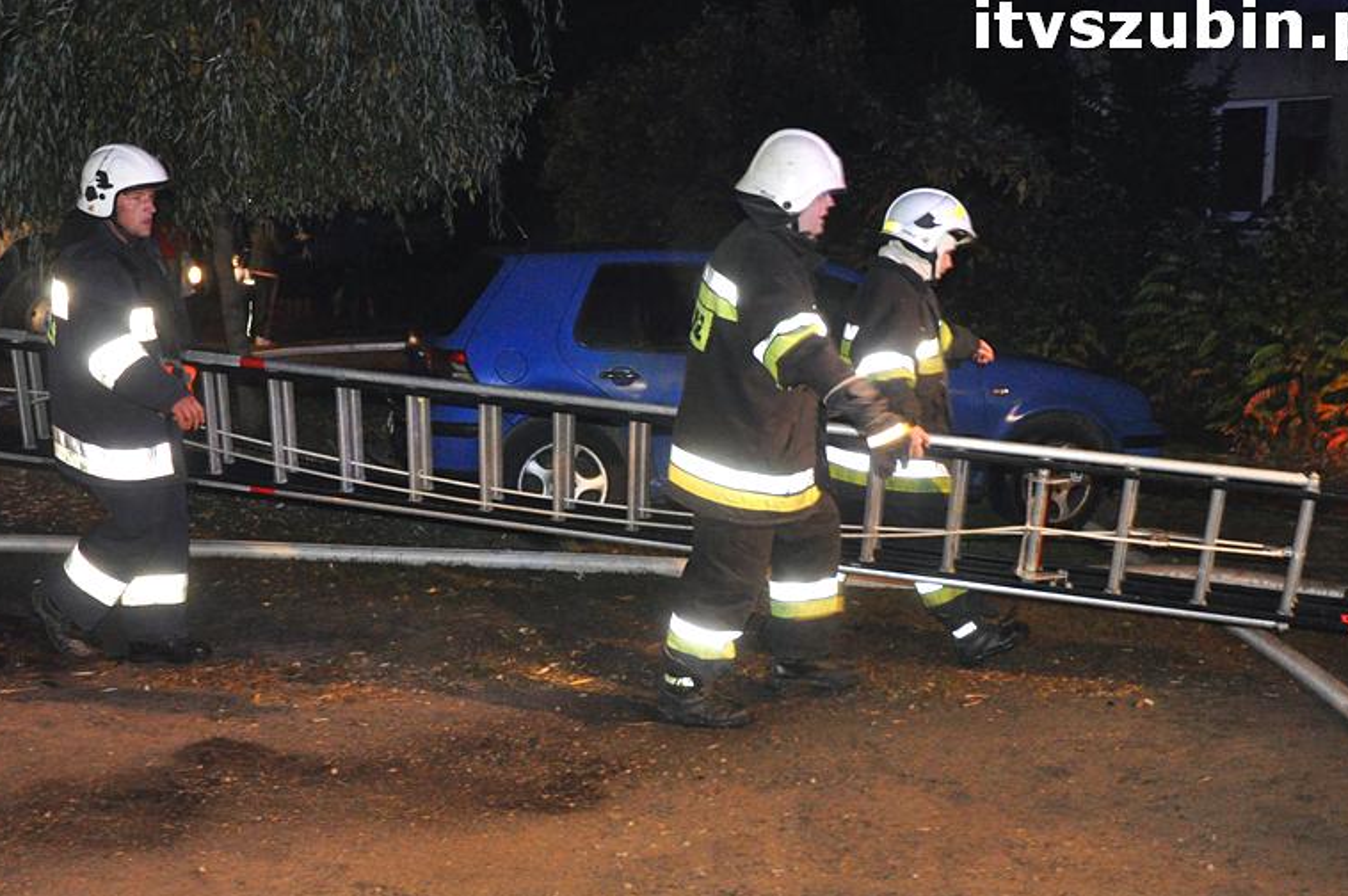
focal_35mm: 37
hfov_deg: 51.9
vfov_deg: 35.9
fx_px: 1384
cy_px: 444
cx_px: 702
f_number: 5.6
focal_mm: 22
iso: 2500
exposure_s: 1/60
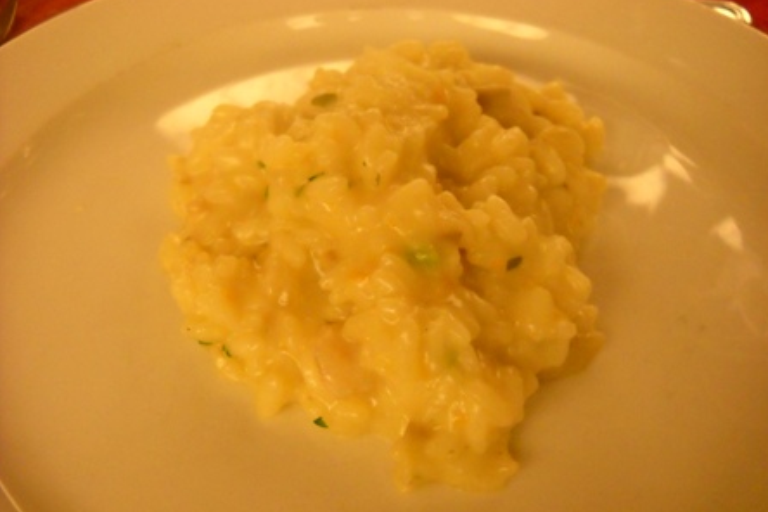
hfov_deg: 45.4
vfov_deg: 31.2
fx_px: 917
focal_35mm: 43
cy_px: 254
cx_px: 386
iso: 800
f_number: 3.1
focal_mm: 6.72
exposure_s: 1/44
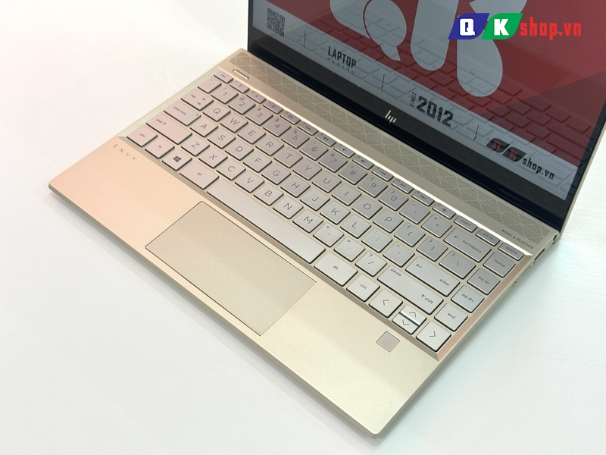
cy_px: 228
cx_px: 303
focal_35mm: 48
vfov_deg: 30.3
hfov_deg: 39.7
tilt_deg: -48.6
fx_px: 840
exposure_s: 1/204
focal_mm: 6.76
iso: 64
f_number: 1.78
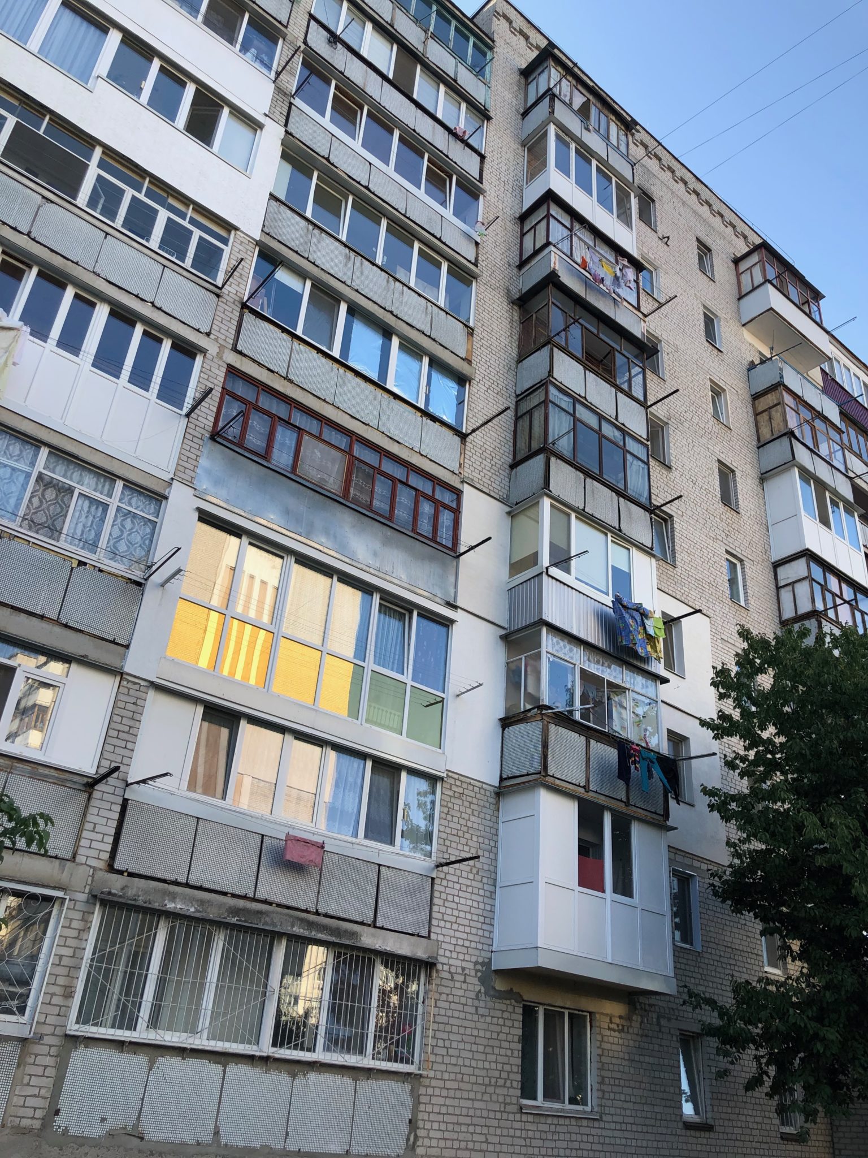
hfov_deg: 49.7
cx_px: 434
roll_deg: -5.5
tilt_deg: +29.5
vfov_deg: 63.4
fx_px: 936
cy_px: 579
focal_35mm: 28
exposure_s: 1/436
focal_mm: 3.99
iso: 20
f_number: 1.8
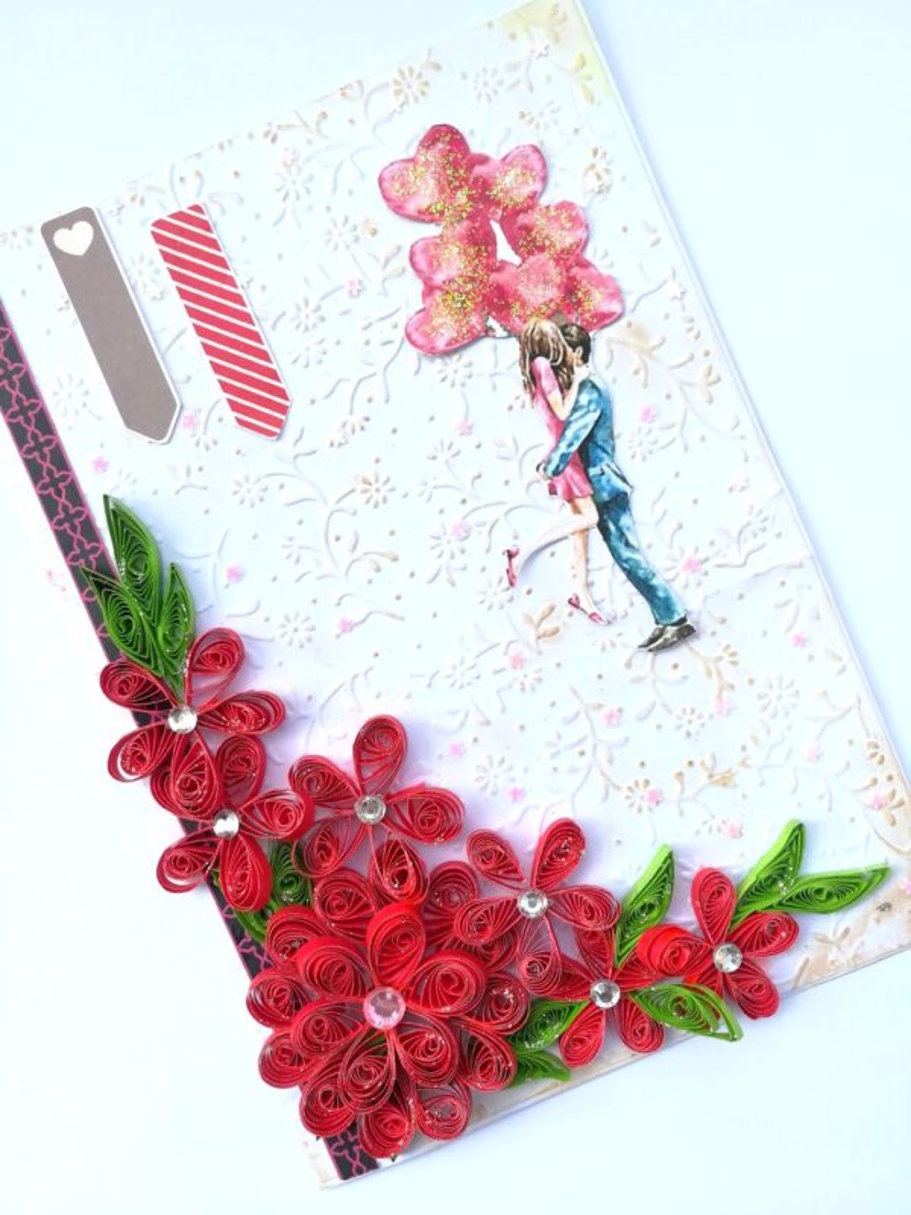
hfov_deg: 53.1
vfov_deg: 67.3
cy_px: 608
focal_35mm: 26
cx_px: 456
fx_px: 912
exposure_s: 1/381
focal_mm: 3.83
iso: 50
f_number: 2.2
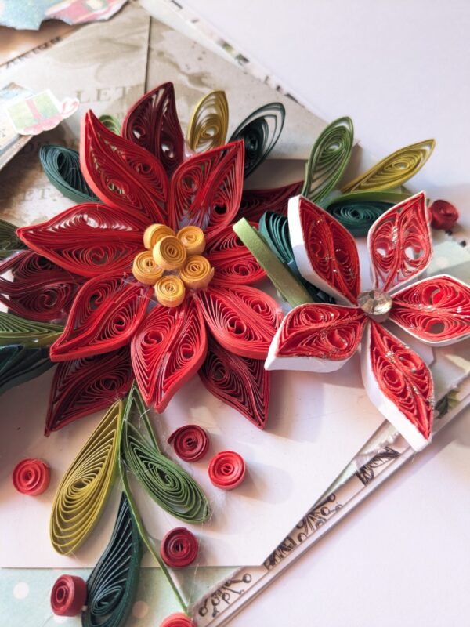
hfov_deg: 51.4
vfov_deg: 65.3
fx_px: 489
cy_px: 314
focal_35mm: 27
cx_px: 235
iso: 142
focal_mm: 4.38
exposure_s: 1/99.9
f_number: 1.73
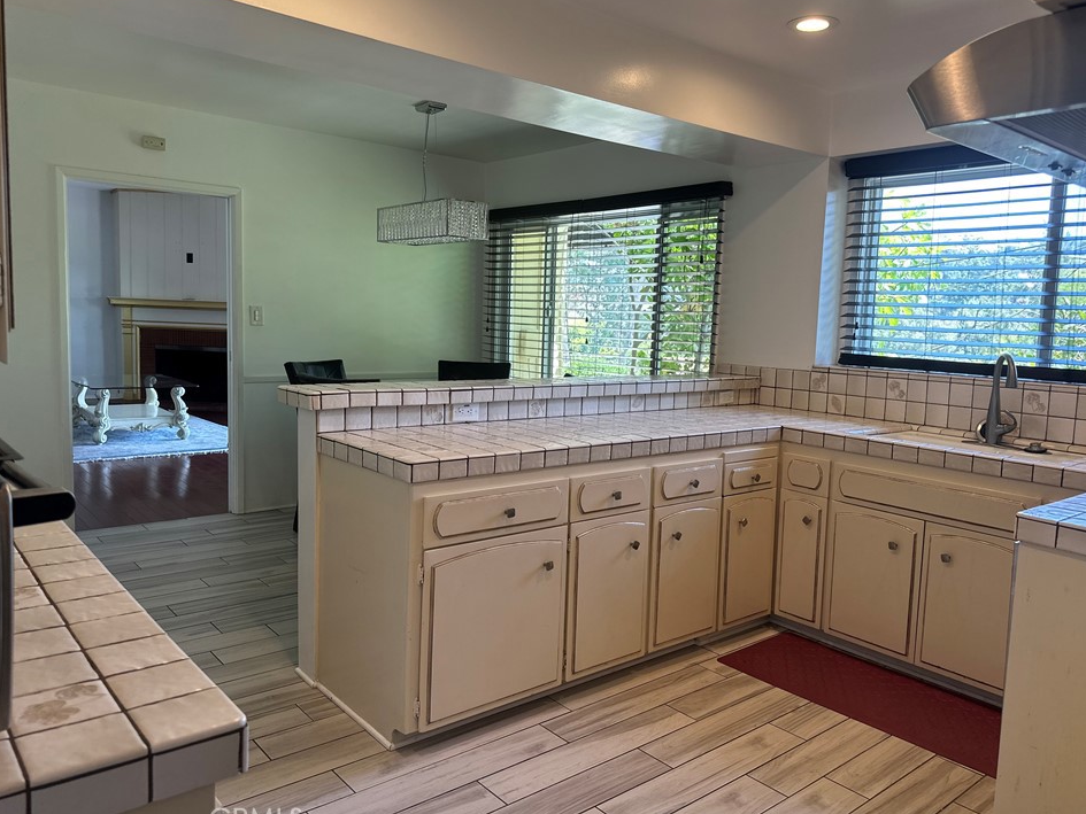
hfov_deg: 67.2
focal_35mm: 26
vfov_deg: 53.1
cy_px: 394
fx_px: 816
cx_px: 577
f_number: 1.78
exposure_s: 1/120
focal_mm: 6.86
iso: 80
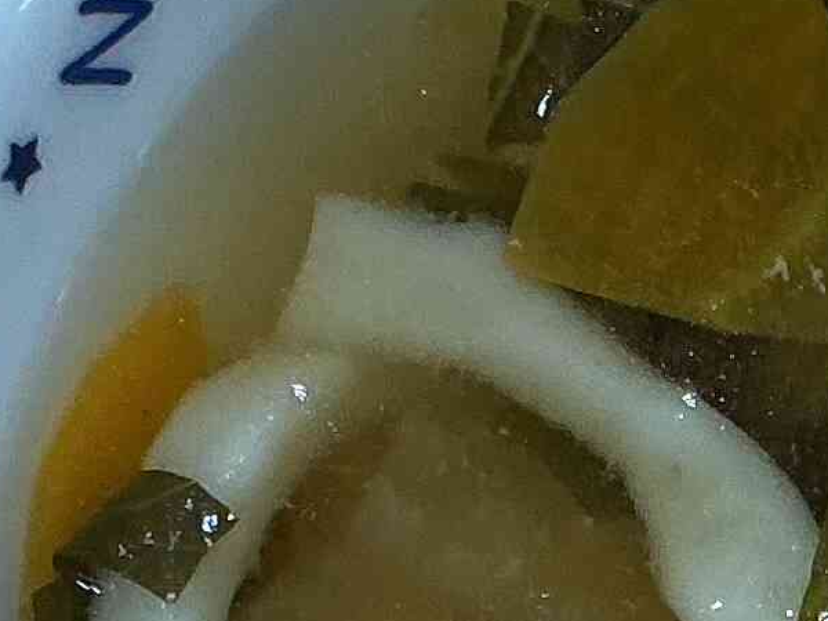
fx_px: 4664
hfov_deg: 10.0
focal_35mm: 195
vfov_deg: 7.5
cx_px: 980
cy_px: 752
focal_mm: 3
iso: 64
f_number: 1.8
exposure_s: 1/120
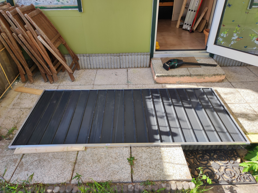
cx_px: 129
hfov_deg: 69.4
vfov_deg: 54.9
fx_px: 186
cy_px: 96
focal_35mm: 25
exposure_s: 1/202
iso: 50
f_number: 1.79
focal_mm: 4.7
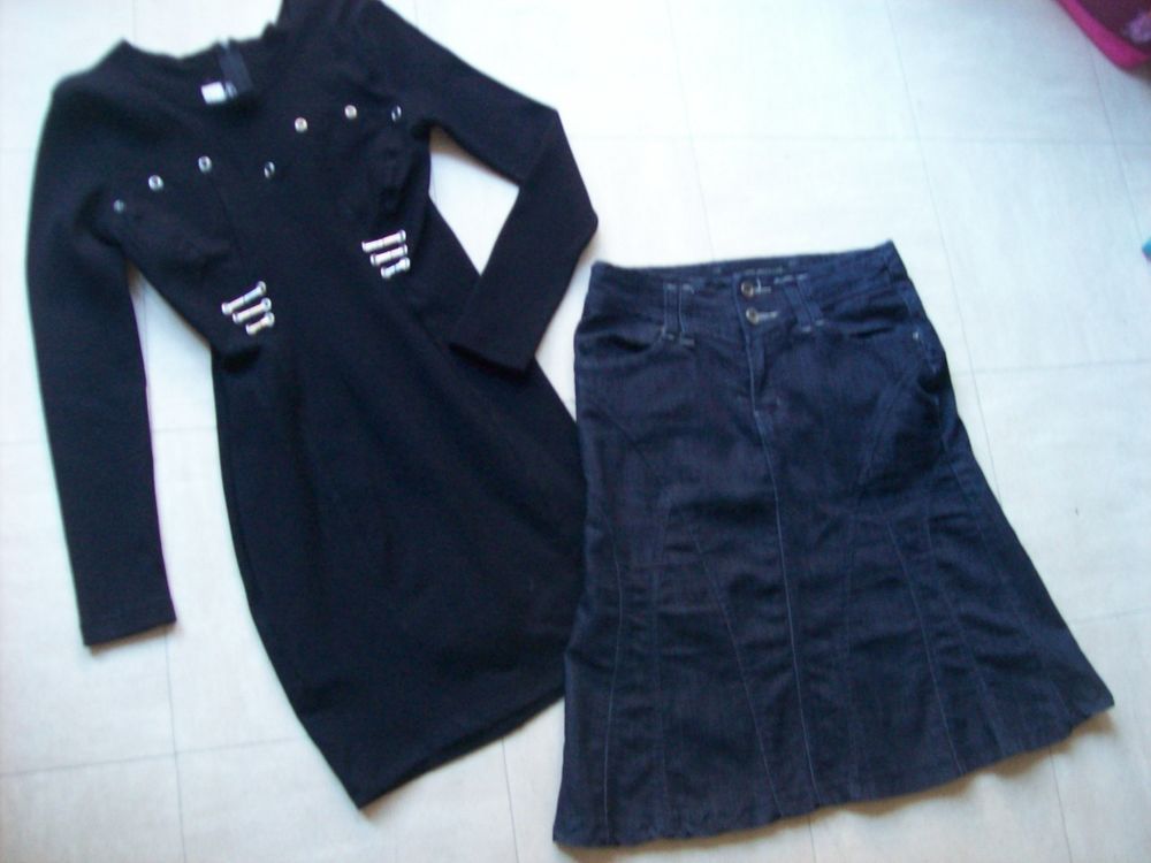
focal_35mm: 36
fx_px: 1197
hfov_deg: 51.4
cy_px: 432
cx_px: 576
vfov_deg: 39.7
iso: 200
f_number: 2.7
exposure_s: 1/8
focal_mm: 6
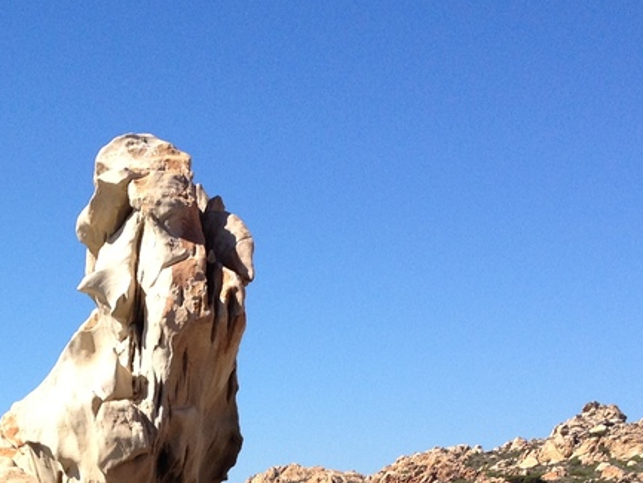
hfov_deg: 20.0
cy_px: 591
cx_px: 122
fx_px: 1802
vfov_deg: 14.7
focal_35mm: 97
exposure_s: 1/1493
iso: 64
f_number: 2.4
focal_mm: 4.28
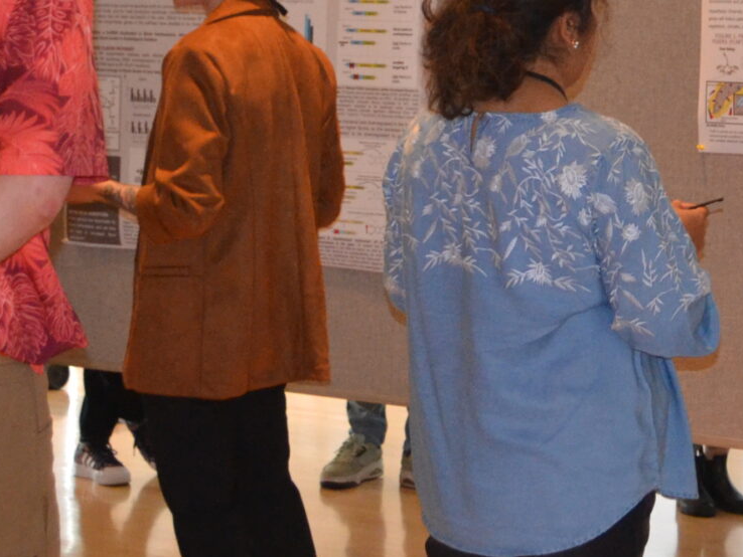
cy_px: 38
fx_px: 2577
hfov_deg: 16.2
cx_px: 639
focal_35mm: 120
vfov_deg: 12.2
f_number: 4
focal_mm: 24
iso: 1400
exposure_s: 1/60
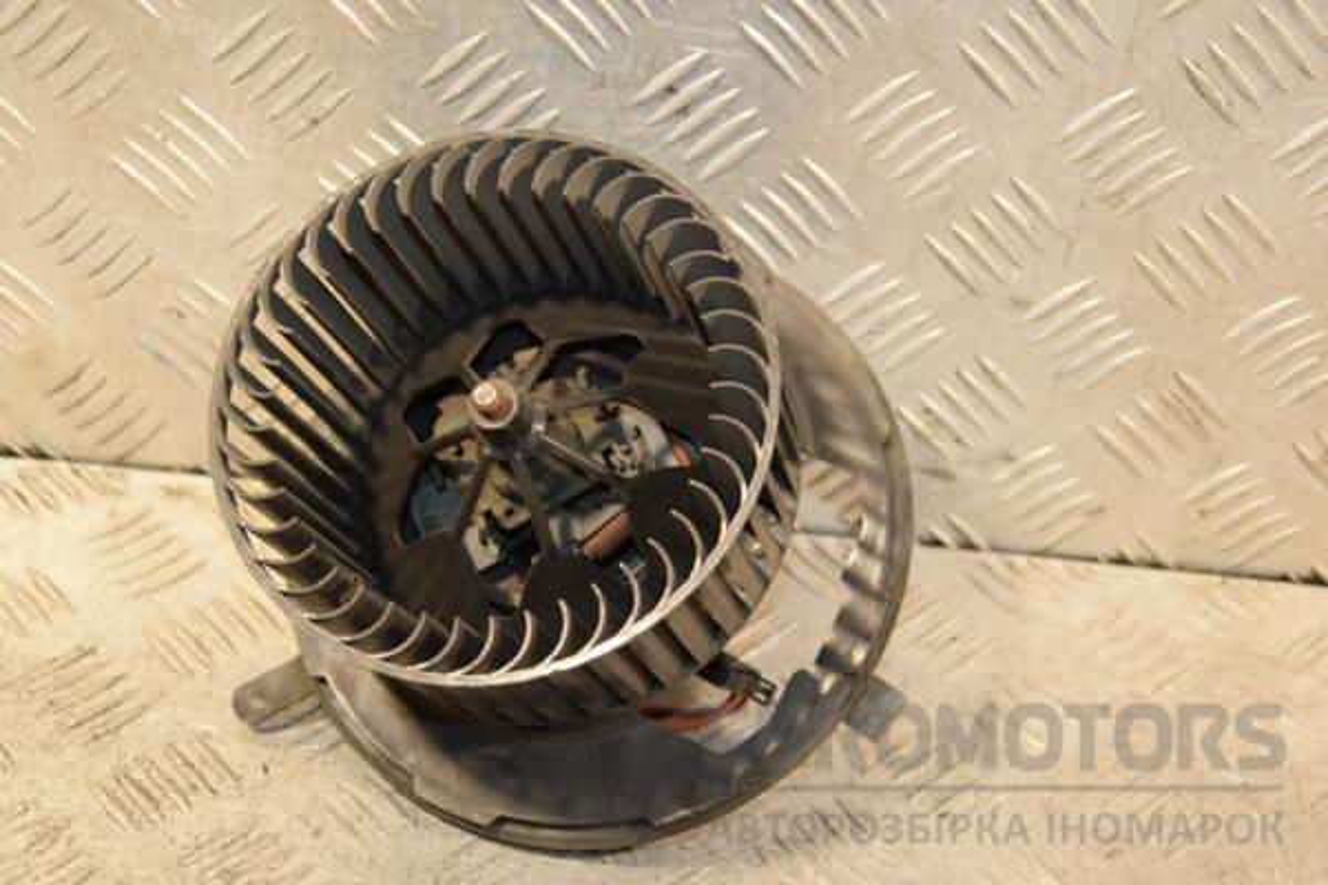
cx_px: 664
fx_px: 2324
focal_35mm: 63
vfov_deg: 21.6
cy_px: 442
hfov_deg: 31.9
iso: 800
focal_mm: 42
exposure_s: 1/125
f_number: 4.8
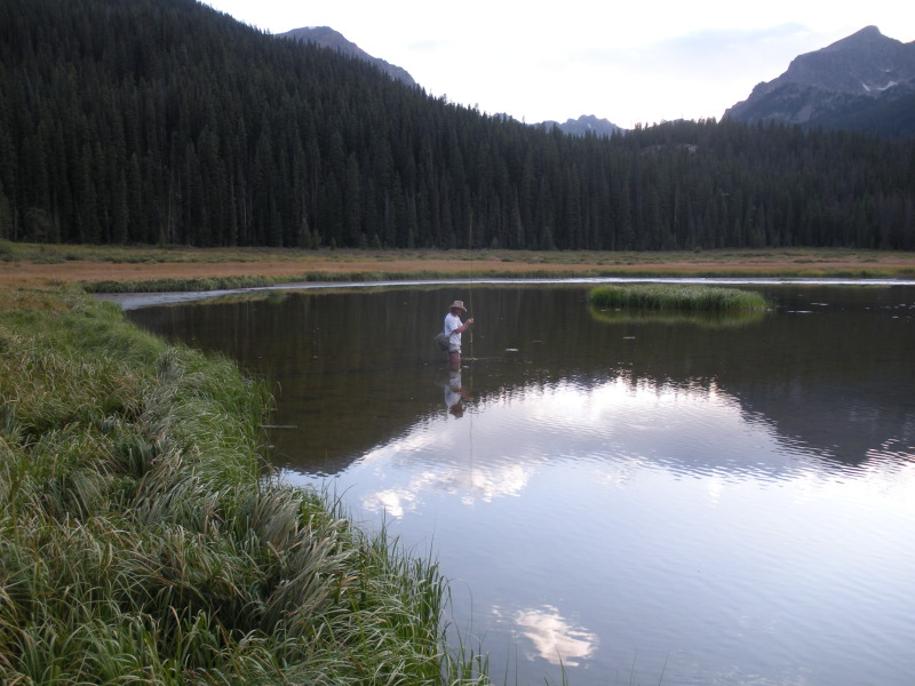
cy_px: 343
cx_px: 458
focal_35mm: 36
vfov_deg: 39.7
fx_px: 952
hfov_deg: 51.4
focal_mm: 6.3
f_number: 3.5
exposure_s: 1/60.4
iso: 64
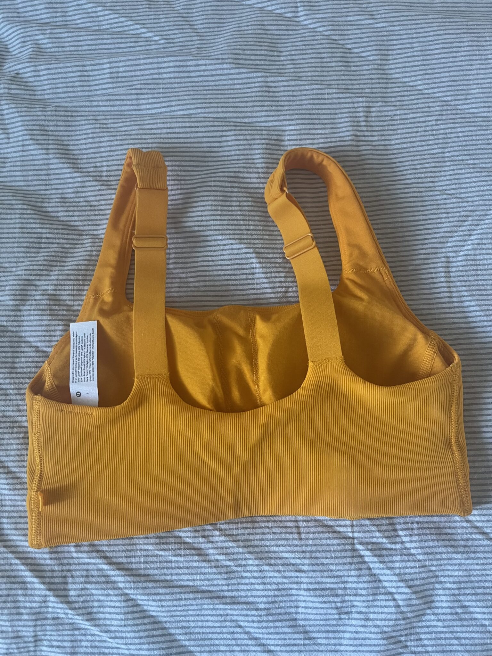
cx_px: 246
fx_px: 493
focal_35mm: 26
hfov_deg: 53.1
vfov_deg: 67.3
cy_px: 328
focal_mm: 5.1
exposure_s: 1/60
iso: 500
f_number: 1.6
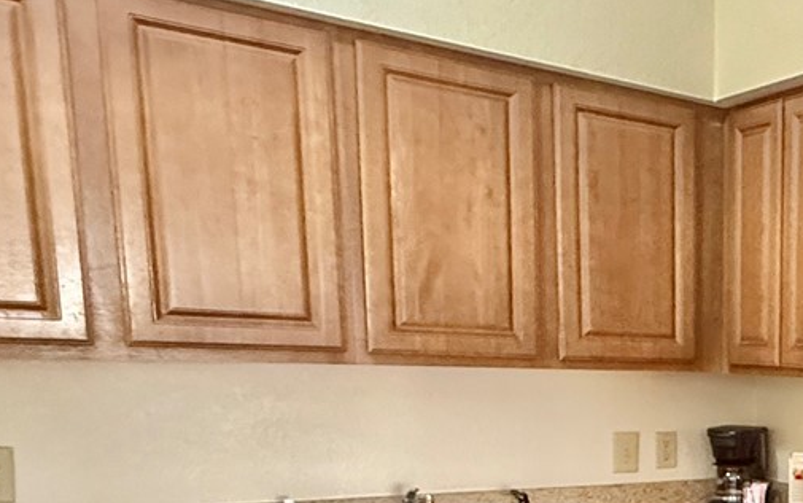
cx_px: 948
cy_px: 517
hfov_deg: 34.6
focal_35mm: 47
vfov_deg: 25.9
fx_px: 1029
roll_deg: -1.8
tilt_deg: -7.5
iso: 800
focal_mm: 2.22
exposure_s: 1/60
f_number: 2.2
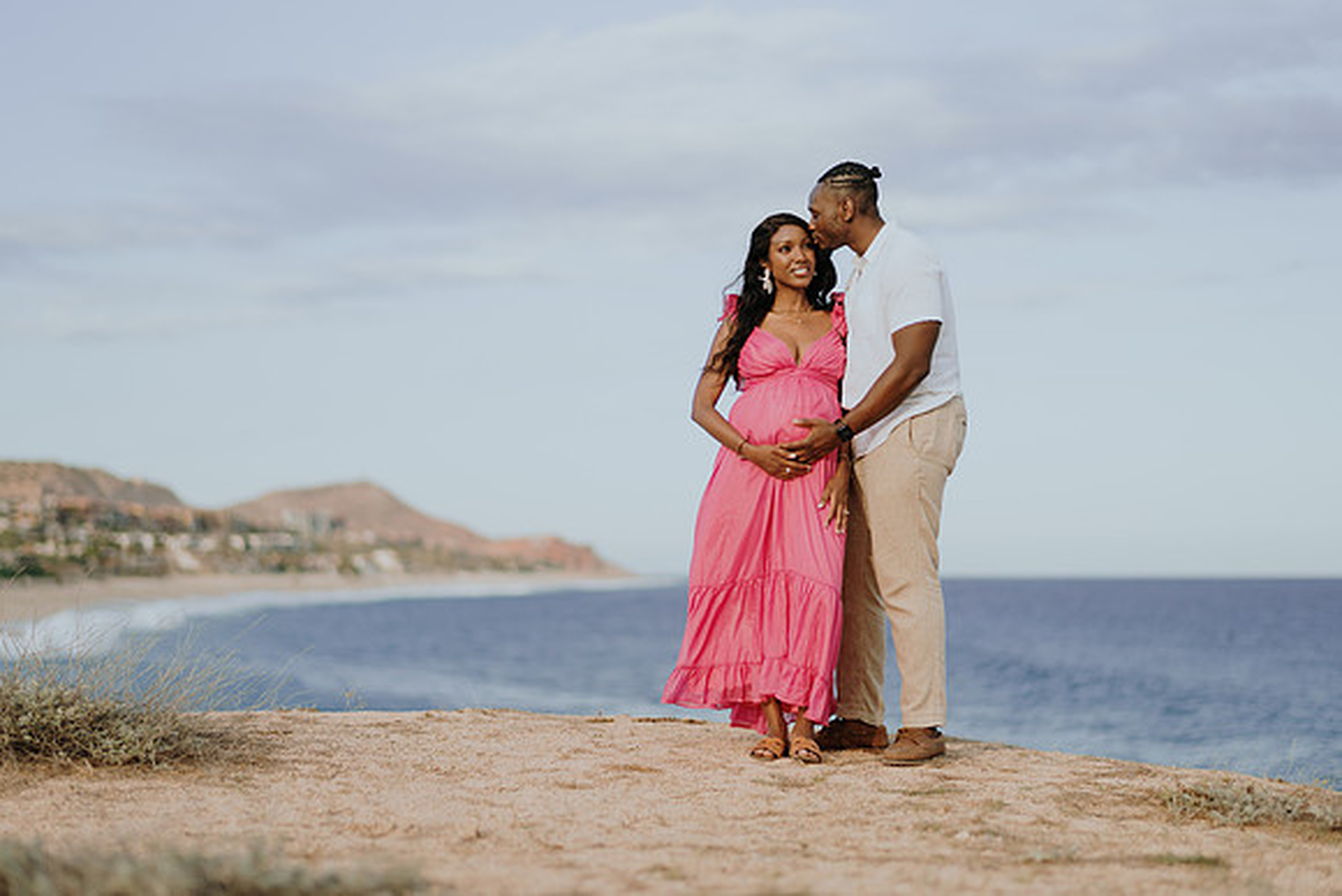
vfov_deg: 22.7
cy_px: 448
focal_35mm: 60
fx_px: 2228
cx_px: 682
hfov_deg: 33.5
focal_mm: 58
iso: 50
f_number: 1.4
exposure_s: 1/2500
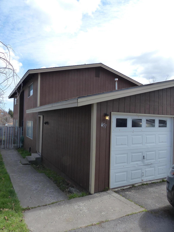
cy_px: 116
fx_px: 168
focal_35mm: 25
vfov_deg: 69.4
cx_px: 87
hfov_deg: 54.9
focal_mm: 4.5
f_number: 4
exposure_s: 1/640
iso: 160
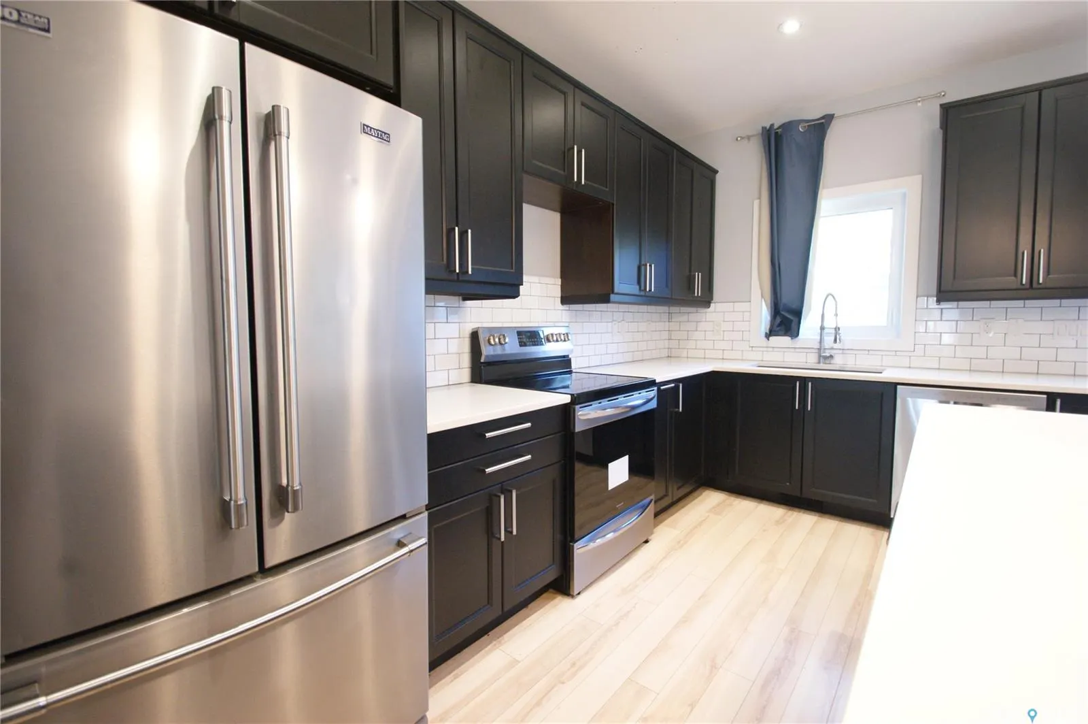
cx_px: 544
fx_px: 453
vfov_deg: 77.2
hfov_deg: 100.4
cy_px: 362
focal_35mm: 15
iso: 800
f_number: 6.3
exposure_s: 1/10
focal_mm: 10
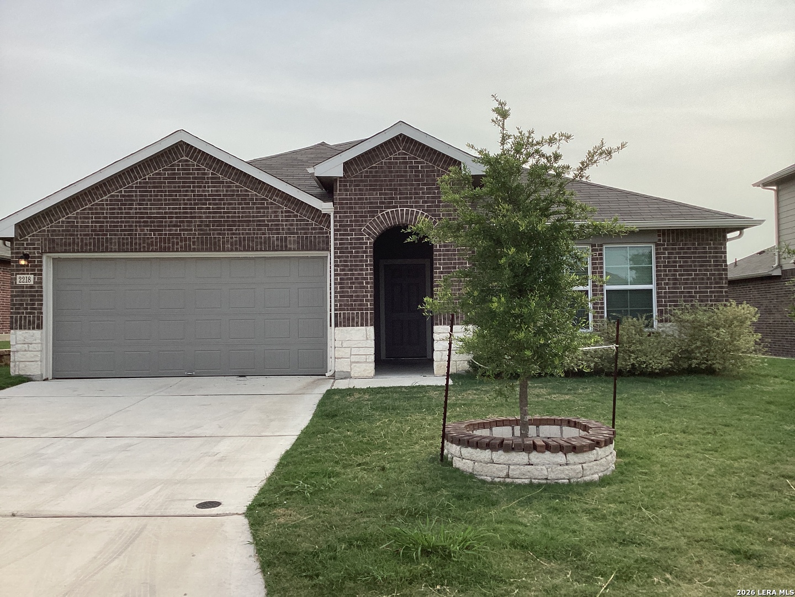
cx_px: 398
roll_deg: +0.5
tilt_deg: +0.9
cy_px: 298
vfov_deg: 45.4
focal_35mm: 31
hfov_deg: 58.4
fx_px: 712
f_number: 2.4
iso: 25
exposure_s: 1/1199
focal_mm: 3.3
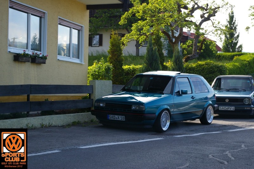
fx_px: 529
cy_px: 84
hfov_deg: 27.0
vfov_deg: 18.2
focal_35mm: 75
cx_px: 127
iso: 200
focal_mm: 50
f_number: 8
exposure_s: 1/125
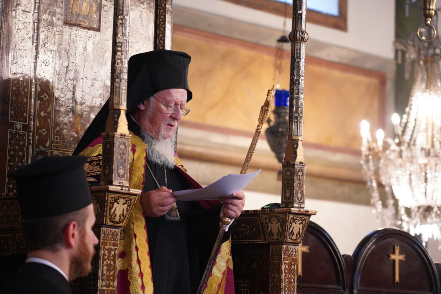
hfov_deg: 19.5
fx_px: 1286
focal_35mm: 105
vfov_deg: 13.0
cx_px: 220
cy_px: 147
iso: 10000
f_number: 4
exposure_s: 1/160
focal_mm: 105
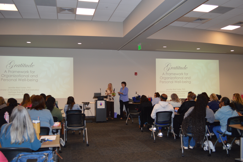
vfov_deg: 39.9
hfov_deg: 57.3
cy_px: 81
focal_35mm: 33
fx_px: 223
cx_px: 122
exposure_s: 1/80
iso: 400
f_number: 4
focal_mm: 22
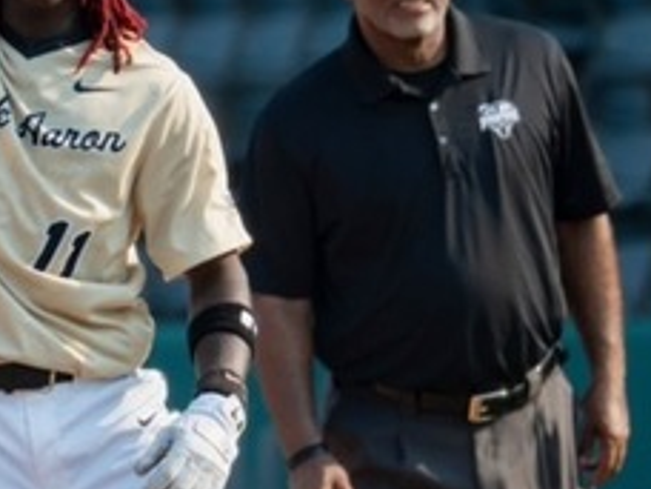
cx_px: 103
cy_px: 302
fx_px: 34228
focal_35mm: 1820
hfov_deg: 1.1
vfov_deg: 0.8
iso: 800
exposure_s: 1/2000
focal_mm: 422
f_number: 6.3
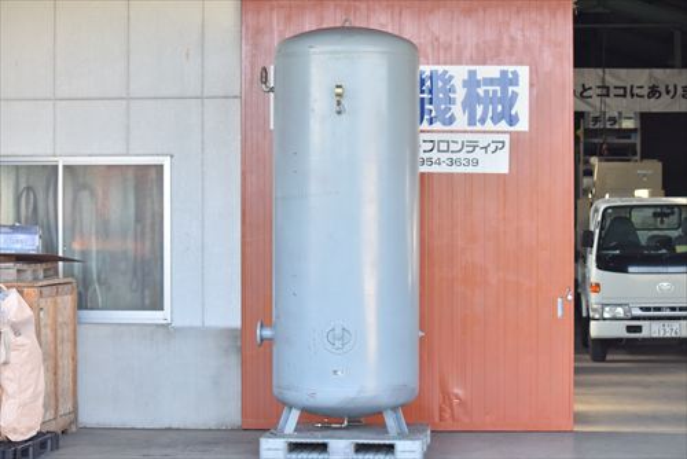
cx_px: 344
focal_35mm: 82
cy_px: 230
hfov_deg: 24.6
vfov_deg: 16.6
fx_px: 1575
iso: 1250
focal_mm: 55
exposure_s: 1/320
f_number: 6.3
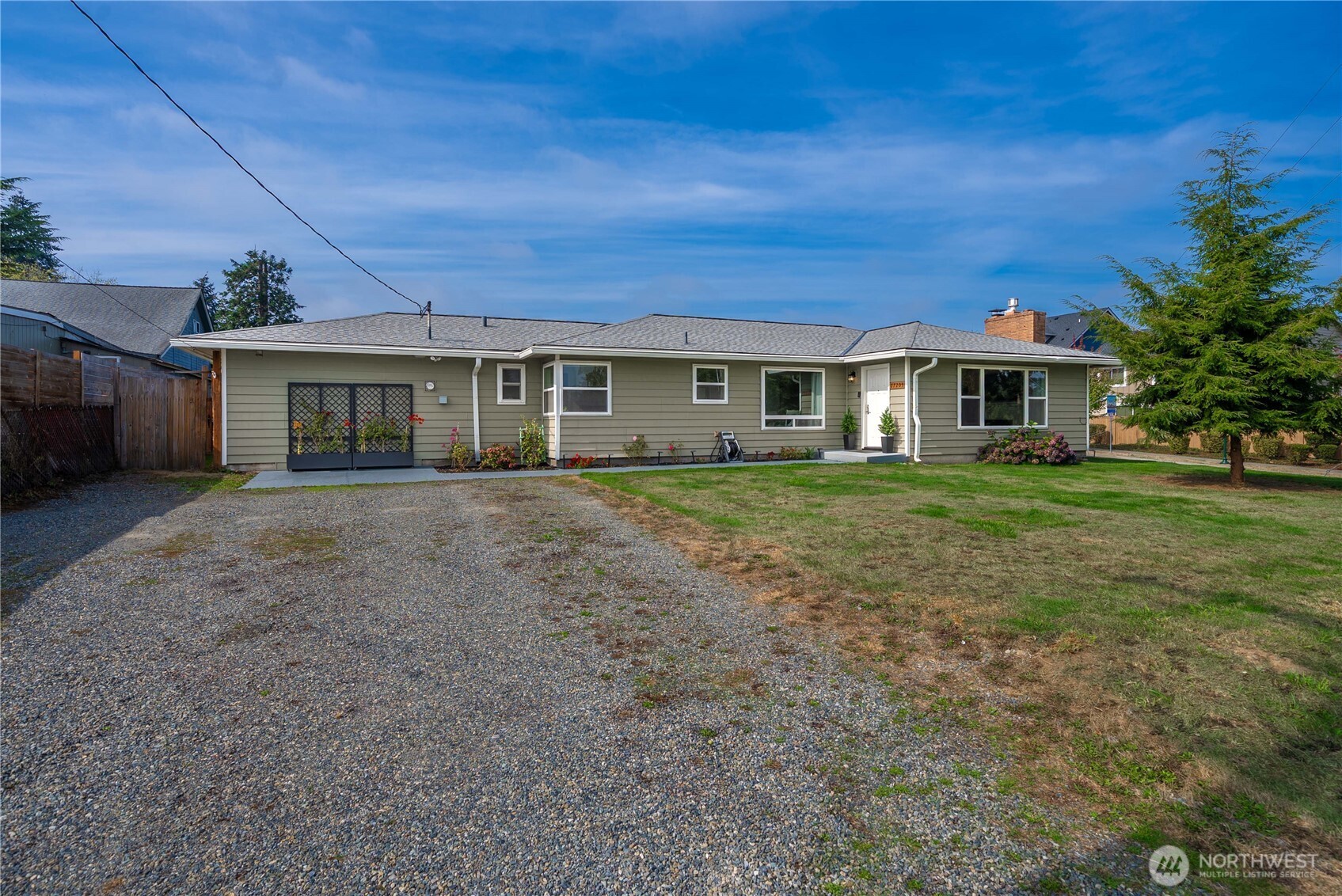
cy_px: 448
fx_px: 634
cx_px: 671
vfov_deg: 70.5
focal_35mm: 17
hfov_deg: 93.2
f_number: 7.1
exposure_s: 1/200
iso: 80
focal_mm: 17
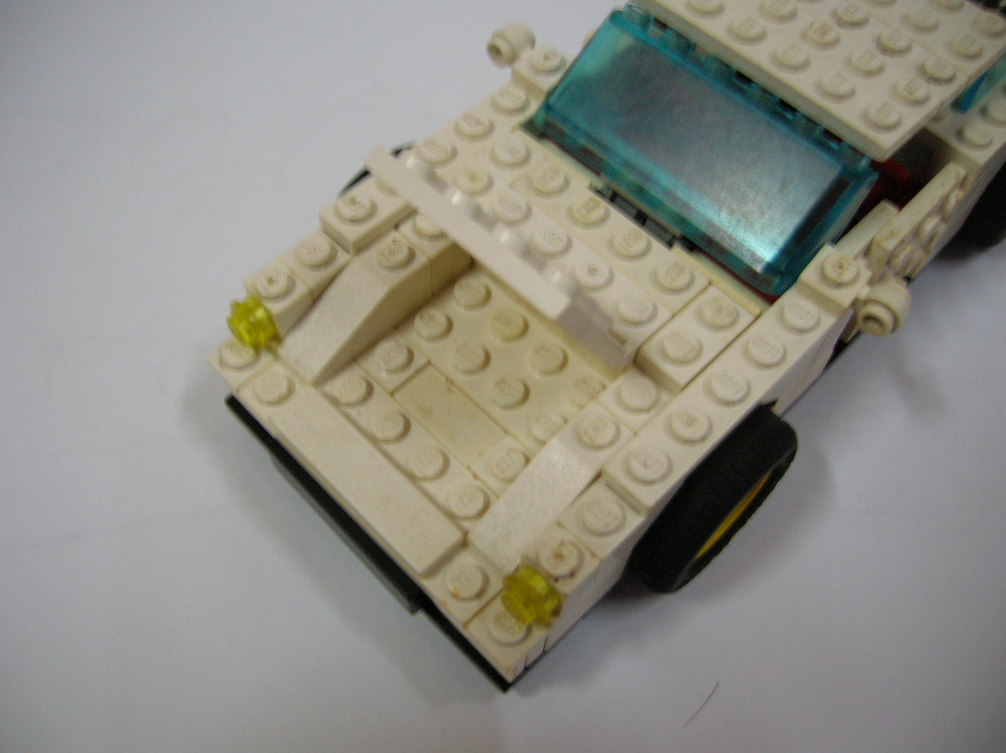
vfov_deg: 41.7
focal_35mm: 34
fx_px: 987
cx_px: 503
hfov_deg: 54.0
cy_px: 376
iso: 100
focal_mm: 5.7
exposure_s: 1/7.5
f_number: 2.9
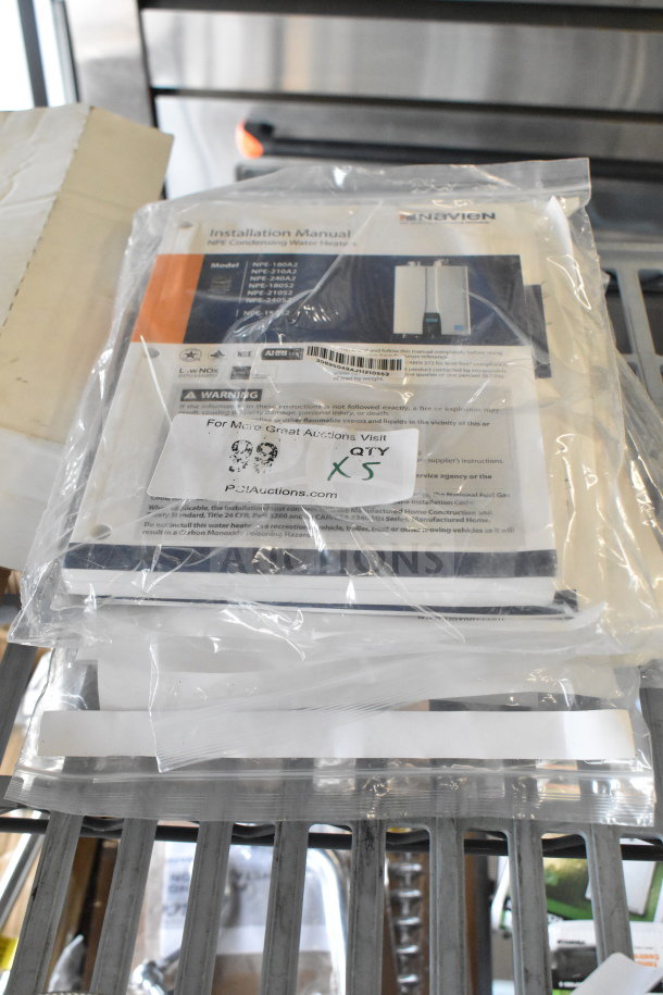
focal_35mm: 38
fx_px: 1036
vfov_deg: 51.3
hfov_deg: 35.5
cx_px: 332
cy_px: 498
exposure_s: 1/500
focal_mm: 25
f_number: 6.3
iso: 6400
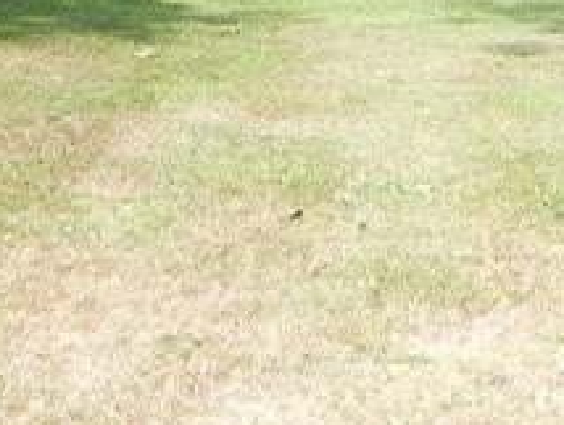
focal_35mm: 148
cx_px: 324
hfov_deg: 13.3
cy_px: -554
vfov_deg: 9.1
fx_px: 2414
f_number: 3.2
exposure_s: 1/500
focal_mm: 5.6
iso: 125
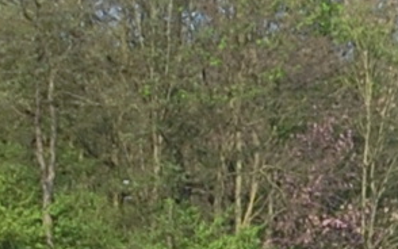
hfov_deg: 3.6
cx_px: 416
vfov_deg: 2.2
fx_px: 6348
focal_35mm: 585
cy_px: 674
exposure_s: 1/400
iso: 200
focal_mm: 50
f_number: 10
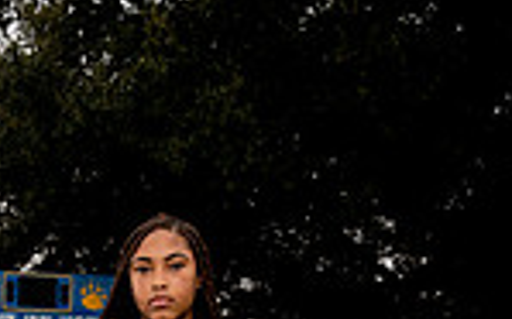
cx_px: 76
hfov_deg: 25.2
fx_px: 1116
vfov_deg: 13.5
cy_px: 679
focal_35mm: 80
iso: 200
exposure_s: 1/250
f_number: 8
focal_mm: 26
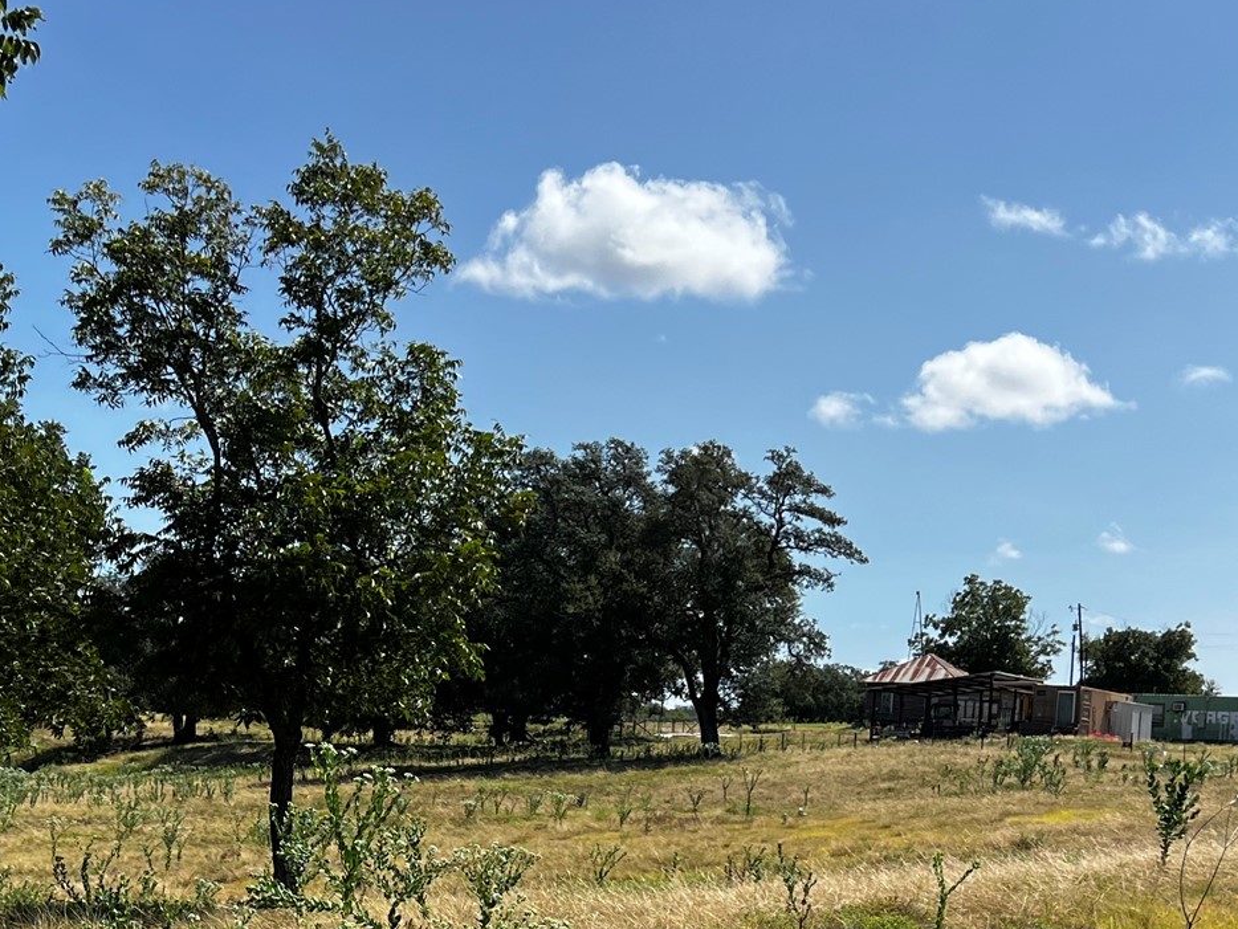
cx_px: 508
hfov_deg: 33.7
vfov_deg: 25.1
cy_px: 790
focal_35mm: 57
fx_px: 2039
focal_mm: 5.7
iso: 50
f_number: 1.5
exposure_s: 1/4630
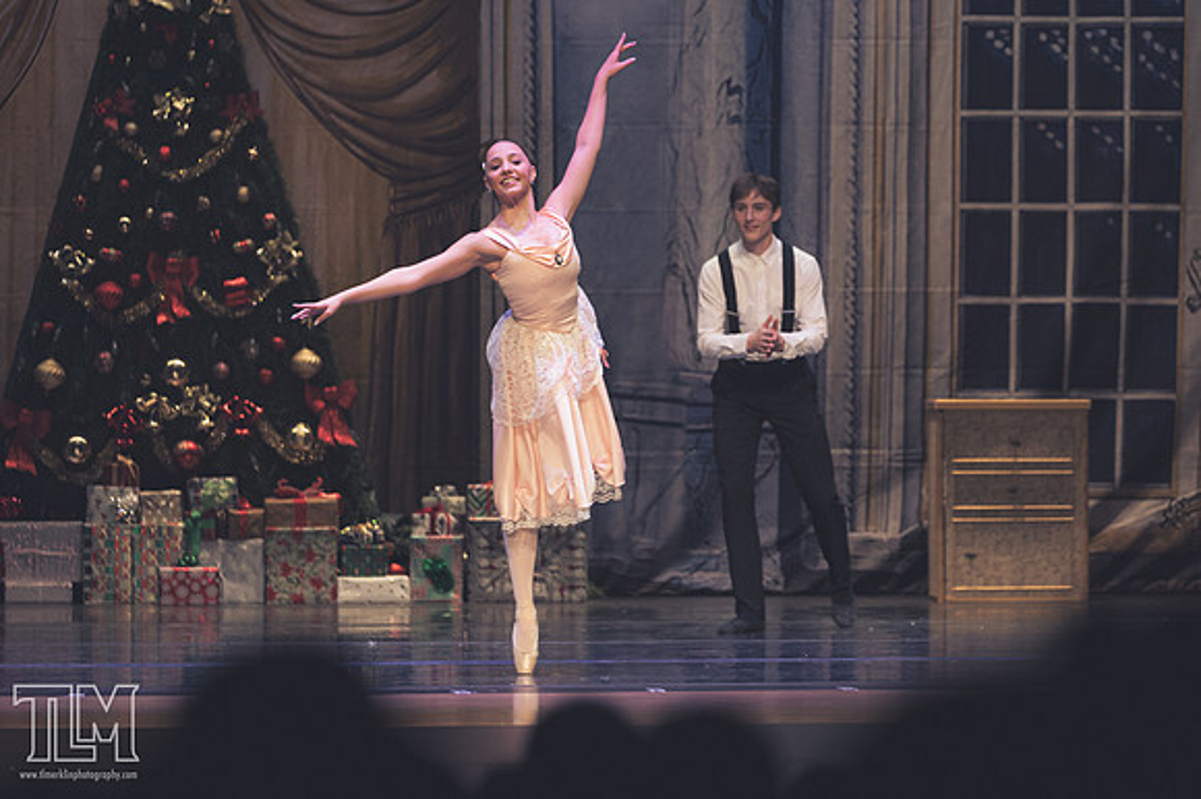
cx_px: 600
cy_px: 400
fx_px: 8002
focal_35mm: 240
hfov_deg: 8.6
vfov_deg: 5.7
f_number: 2.8
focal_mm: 160
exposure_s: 1/320
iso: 560
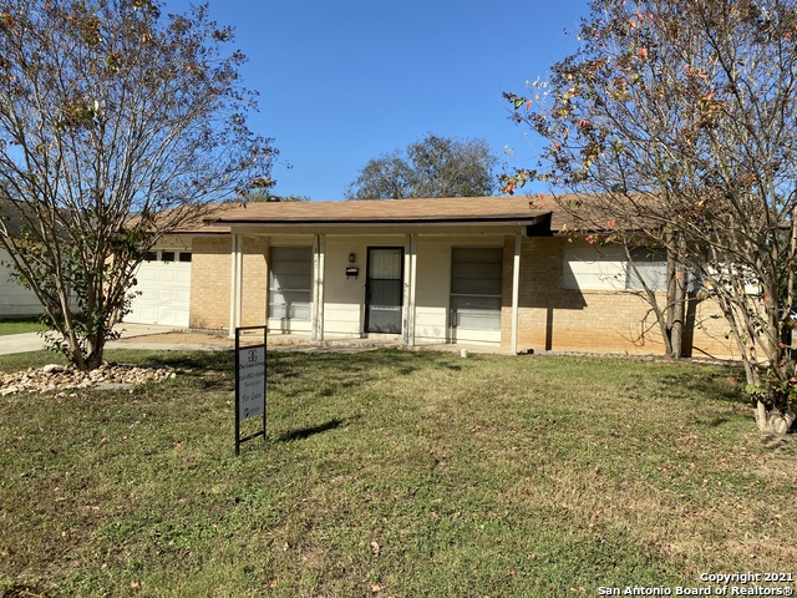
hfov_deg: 67.3
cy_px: 299
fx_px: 599
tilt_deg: -0.3
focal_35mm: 26
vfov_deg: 53.1
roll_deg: -2.4
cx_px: 398
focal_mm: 4.25
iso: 32
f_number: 1.8
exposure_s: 1/2688
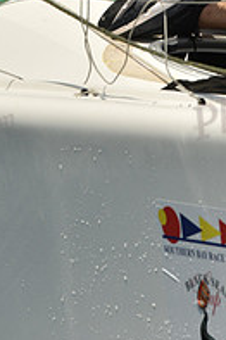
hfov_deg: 0.8
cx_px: 104
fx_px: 16667
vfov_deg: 1.2
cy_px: -145
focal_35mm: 1767
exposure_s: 1/1000
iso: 320
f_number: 13
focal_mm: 600
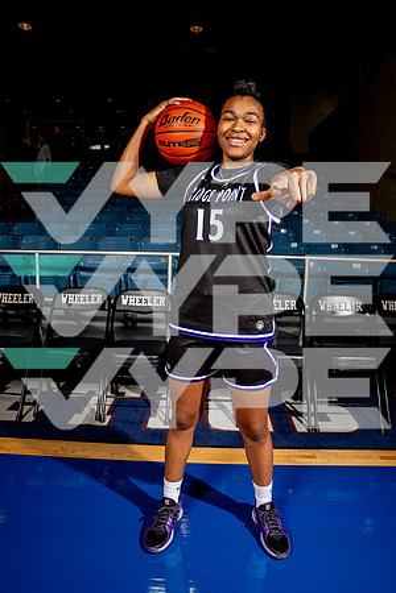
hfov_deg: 53.1
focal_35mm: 24
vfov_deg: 73.7
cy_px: 296
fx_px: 396
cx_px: 198
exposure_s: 1/125
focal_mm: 24
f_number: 7.1
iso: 250
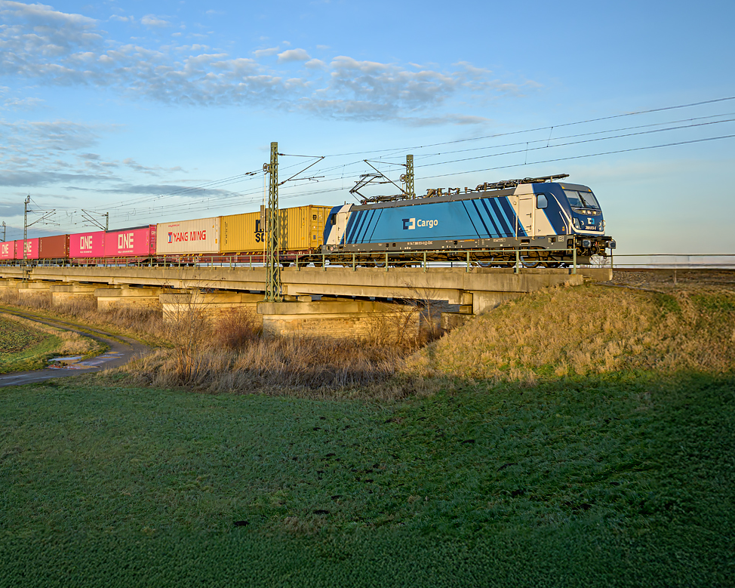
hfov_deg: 48.4
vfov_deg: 39.8
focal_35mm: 37
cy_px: 301
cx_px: 287
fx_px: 811
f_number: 6.7
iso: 400
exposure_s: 1/350
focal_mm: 21.5
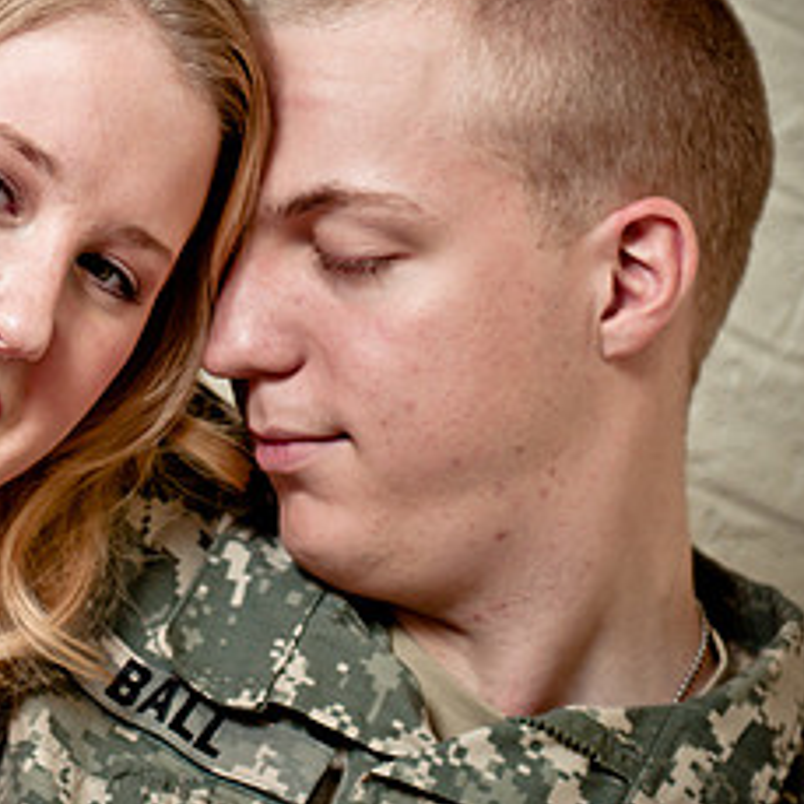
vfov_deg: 8.2
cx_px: 88
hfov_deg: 8.2
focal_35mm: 213
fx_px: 5597
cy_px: 339
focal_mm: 66
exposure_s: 1/60
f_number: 2.8
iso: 200
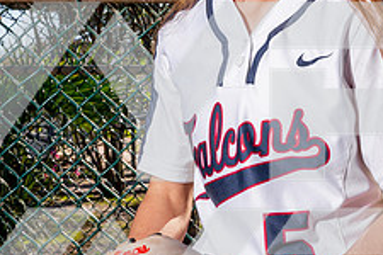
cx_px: 237
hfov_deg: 23.9
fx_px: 904
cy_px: 93
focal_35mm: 85
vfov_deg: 16.0
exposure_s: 1/125
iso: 200
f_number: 13
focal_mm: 33
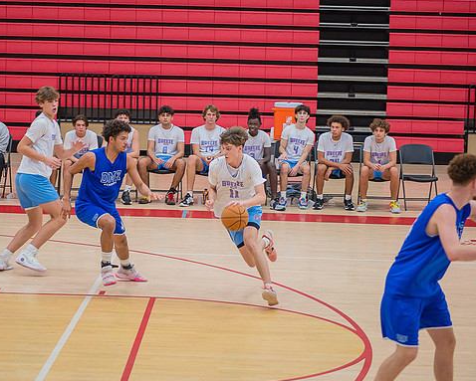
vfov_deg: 13.3
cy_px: 191
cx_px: 200
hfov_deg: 16.6
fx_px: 1635
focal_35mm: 116
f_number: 4.8
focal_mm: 102
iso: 1000
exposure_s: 1/250
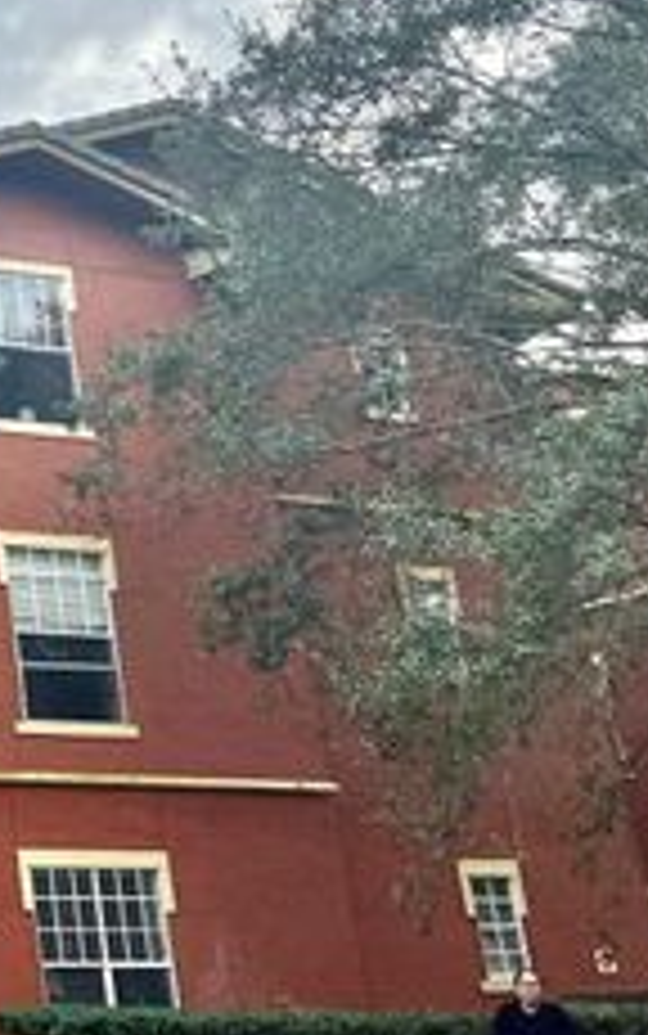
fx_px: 1693
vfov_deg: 33.4
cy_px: 272
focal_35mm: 60
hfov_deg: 18.0
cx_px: -459
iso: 50
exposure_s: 1/3831
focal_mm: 5.7
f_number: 1.5
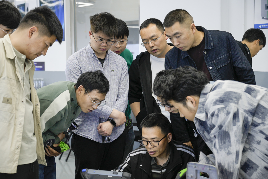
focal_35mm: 59
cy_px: 90
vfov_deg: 23.0
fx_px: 439
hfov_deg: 33.9
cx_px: 134
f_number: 4
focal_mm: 59
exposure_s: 1/125
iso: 320
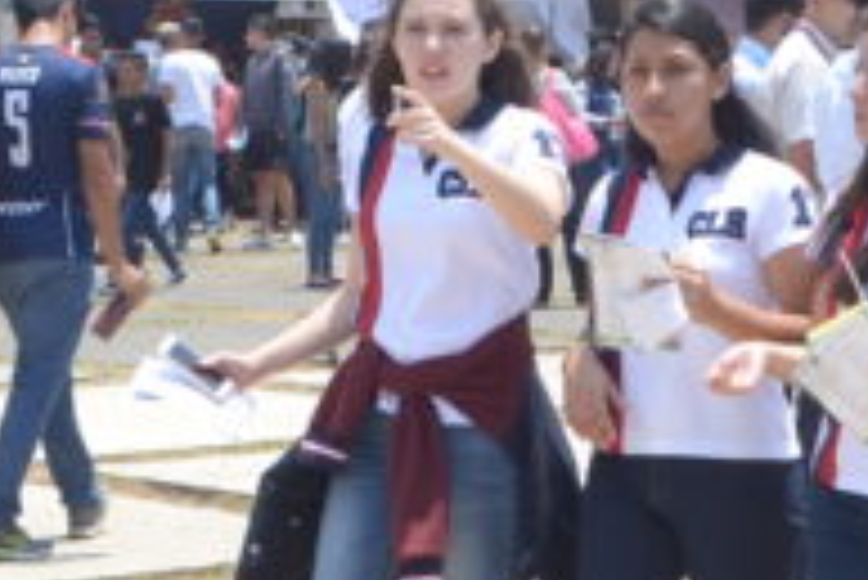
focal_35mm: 167
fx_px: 4029
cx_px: 567
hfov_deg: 12.3
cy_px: 31
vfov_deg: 8.2
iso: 100
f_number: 9
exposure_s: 1/125
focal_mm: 28
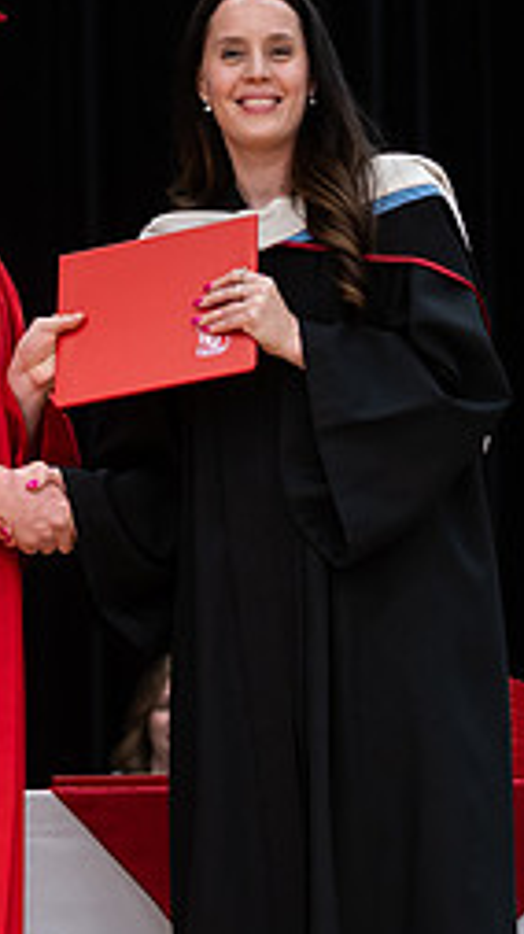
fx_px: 6507
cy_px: 709
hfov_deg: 4.6
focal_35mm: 263
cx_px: 114
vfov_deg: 8.2
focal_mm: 85
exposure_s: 1/200
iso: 1000
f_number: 2.8
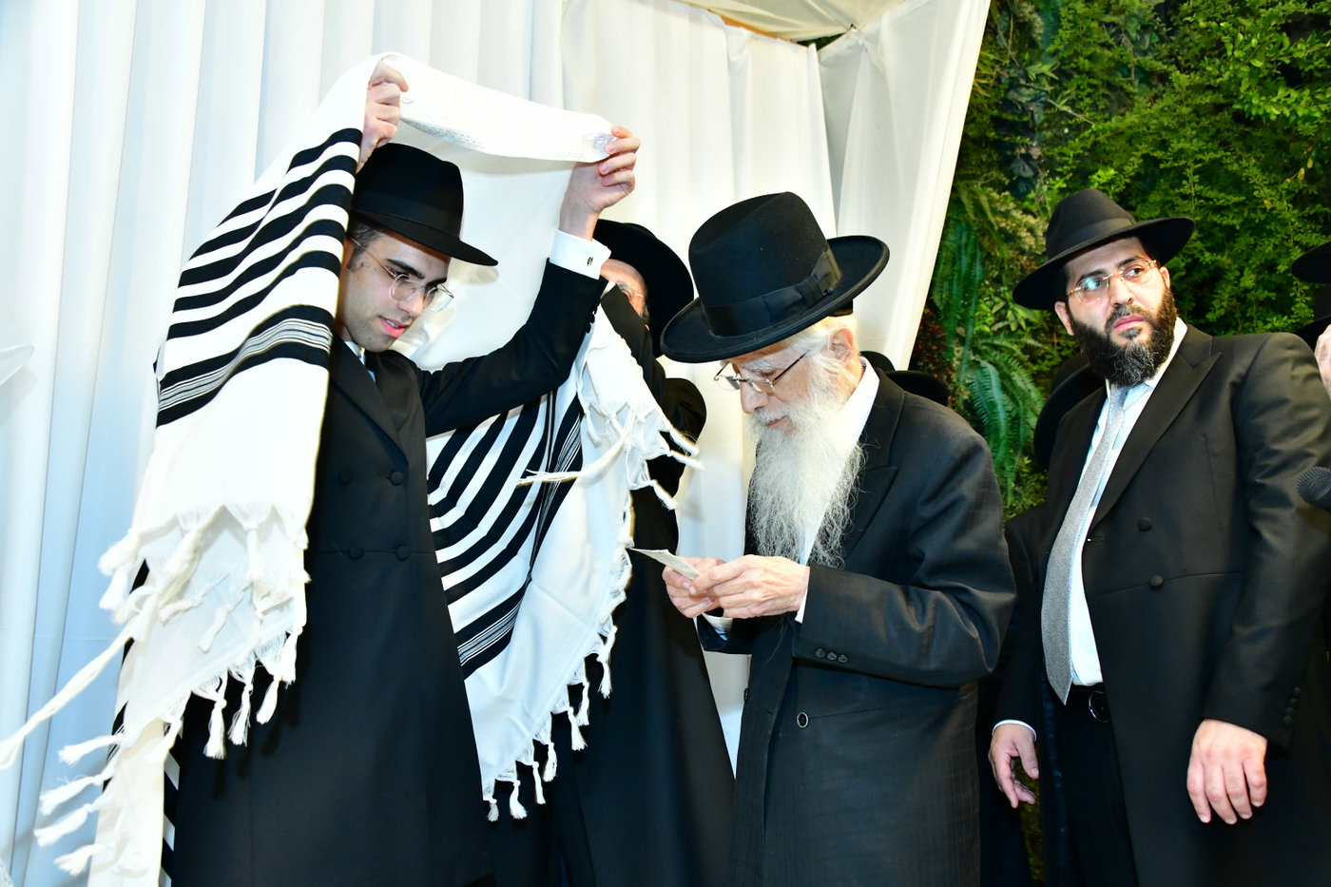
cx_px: 666
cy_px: 444
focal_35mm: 35
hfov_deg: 54.4
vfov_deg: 37.8
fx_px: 1294
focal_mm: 35
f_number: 5.6
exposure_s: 1/100
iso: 2000
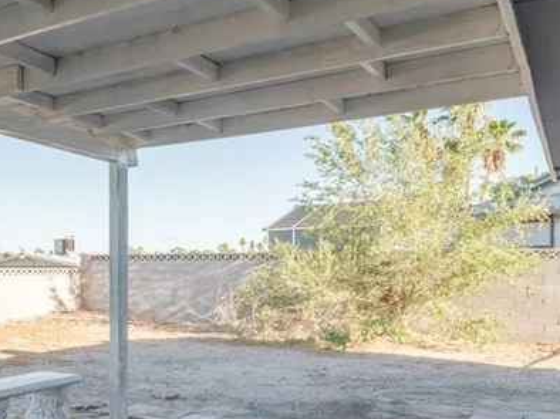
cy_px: 281
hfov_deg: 43.8
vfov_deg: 35.6
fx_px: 647
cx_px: 87
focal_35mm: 40
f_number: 8
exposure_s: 1/250
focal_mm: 16
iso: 200
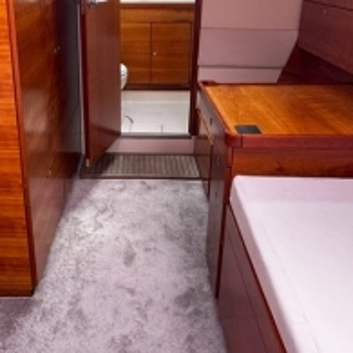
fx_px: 404
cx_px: 123
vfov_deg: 45.8
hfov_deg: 46.6
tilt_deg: -18.0
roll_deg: +1.2
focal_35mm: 35
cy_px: 95
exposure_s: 1/99
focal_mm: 2.22
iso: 200
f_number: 2.2
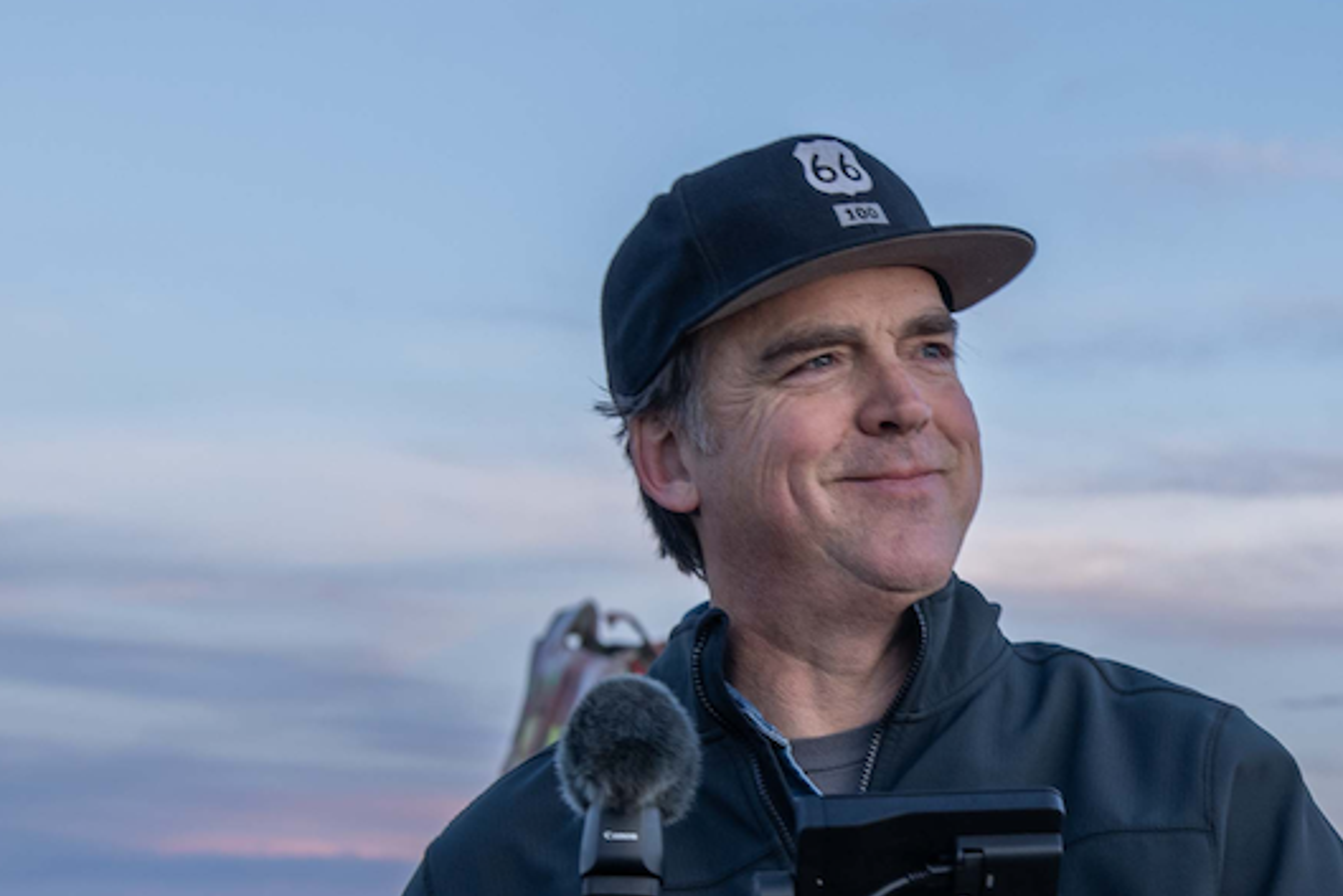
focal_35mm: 102
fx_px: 3806
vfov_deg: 13.4
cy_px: 652
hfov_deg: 19.6
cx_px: 1208
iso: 400
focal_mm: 45
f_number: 5.6
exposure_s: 1/40
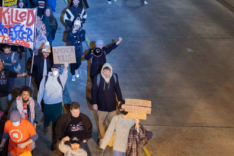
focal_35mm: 91
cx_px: -63
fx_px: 592
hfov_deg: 20.6
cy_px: 36
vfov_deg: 15.0
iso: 6400
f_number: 2
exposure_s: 1/40
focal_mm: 35
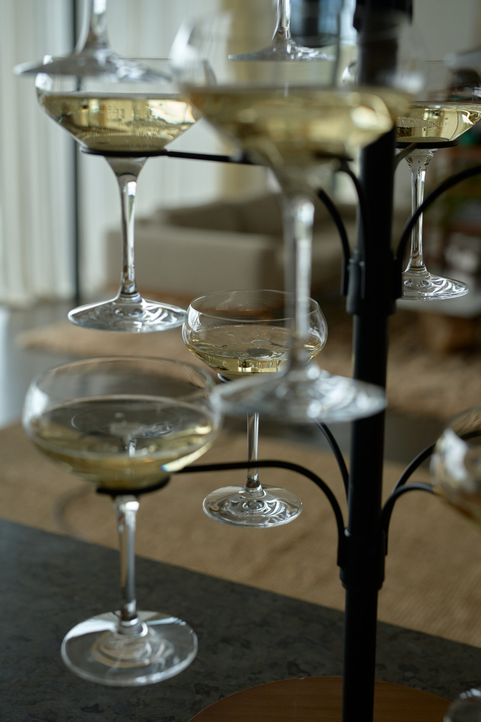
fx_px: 1002
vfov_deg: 39.6
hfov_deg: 27.0
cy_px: 361
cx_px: 240
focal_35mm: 50
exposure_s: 1/640
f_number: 4
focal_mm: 50
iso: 640
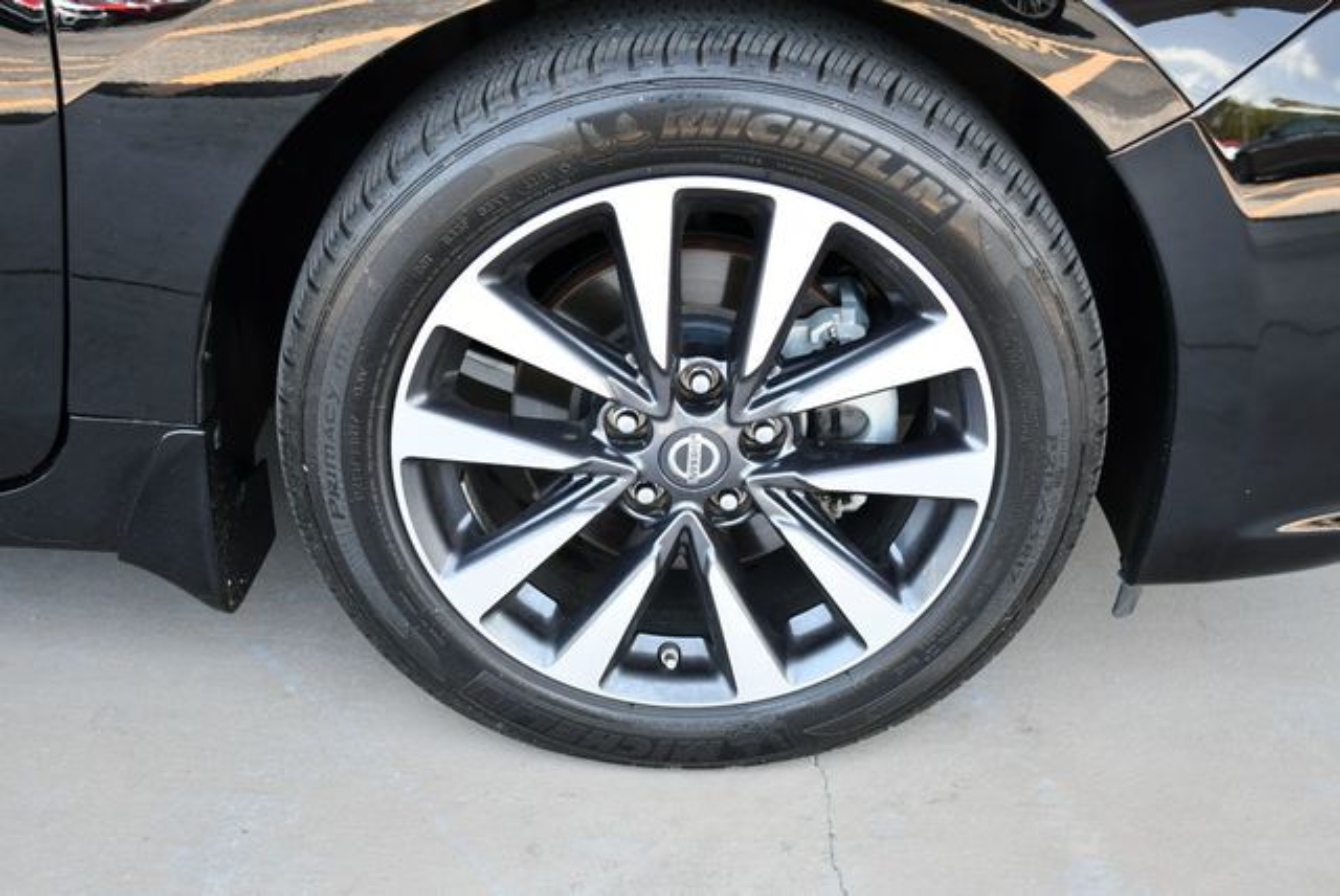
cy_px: 448
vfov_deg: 28.1
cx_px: 670
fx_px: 1788
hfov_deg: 41.1
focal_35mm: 48
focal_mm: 24
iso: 450
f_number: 4
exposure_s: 1/250
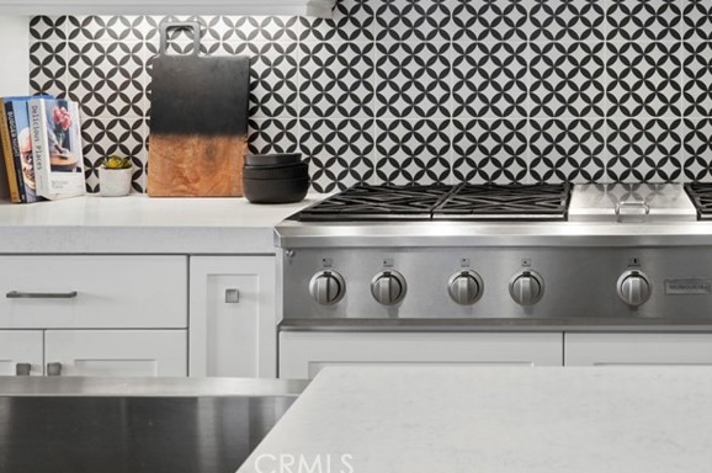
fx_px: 1225
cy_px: 63
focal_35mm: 62
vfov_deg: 21.5
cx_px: 618
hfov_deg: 31.2
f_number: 9
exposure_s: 1/2.5
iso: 200
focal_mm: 35
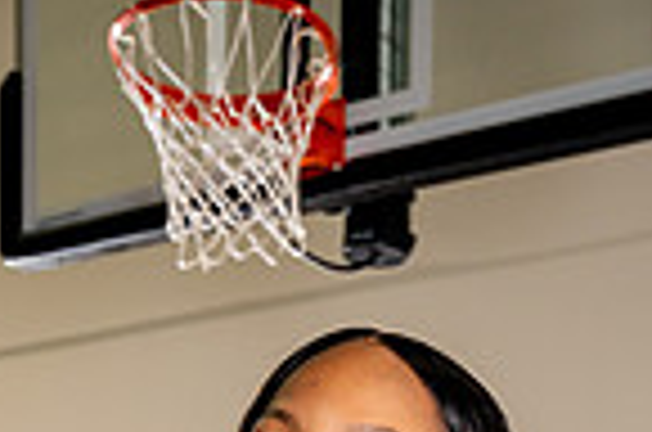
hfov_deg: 22.9
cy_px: 968
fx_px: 1608
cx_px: 319
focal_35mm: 89
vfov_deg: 12.6
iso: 640
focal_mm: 28.6
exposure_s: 1/200
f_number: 6.3
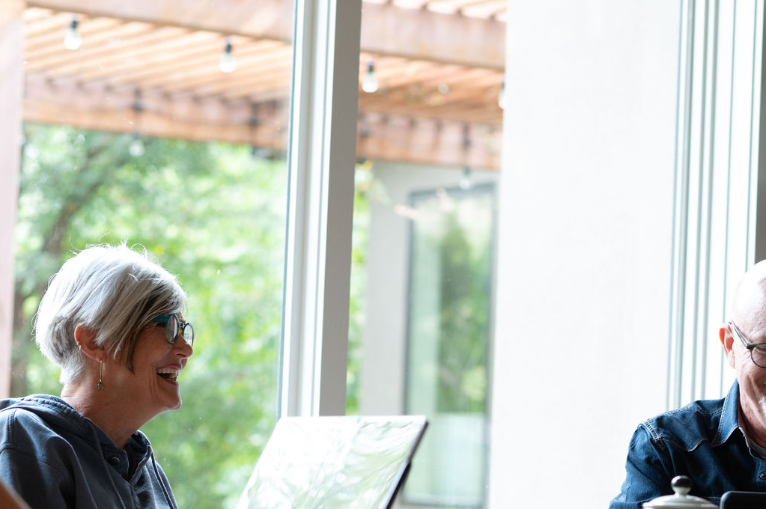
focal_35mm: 133
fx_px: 2827
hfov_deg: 15.4
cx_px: 404
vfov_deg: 10.3
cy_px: 264
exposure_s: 1/60
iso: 640
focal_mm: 85
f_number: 4
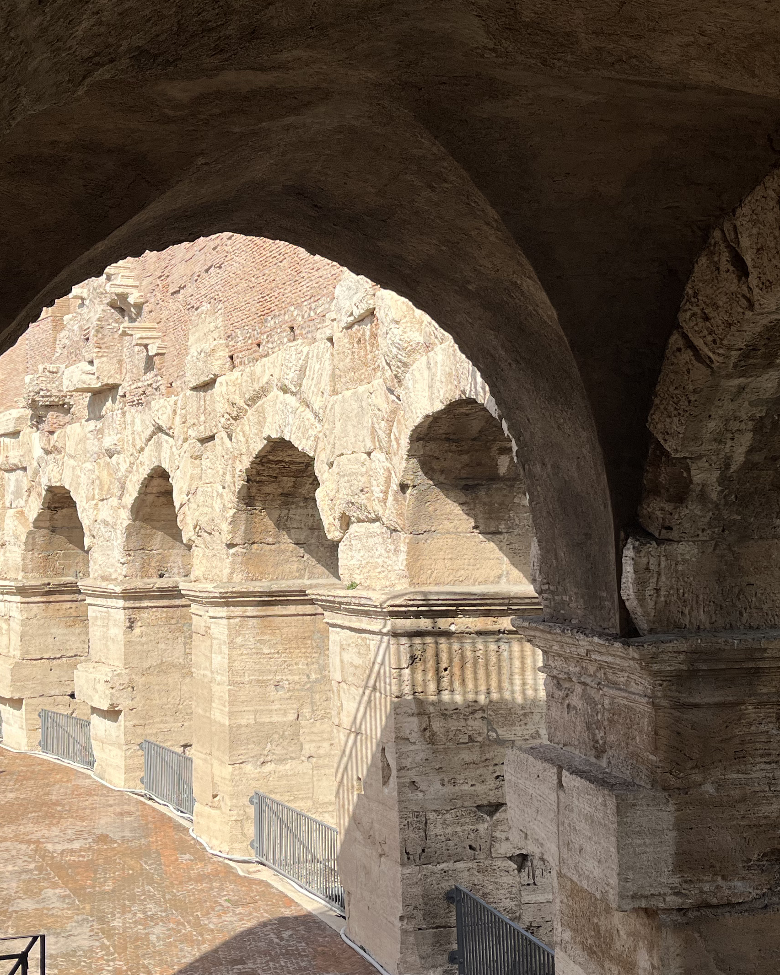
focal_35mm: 48
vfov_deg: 38.8
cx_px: 372
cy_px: 498
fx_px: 1385
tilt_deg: +1.9
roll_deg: +1.3
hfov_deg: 31.4
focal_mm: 5.1
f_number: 1.6
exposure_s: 1/2755
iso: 50
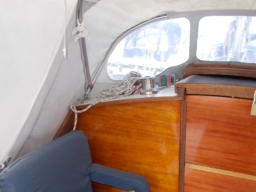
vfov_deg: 35.7
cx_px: 136
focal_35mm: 40
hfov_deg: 46.8
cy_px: 121
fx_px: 296
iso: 80
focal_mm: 4.6
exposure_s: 1/160
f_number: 3.2
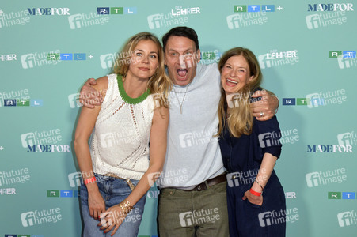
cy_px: 118
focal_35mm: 55
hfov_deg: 36.3
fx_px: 545
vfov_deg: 24.6
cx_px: 178
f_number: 6.3
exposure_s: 1/250
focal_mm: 55
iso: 1600
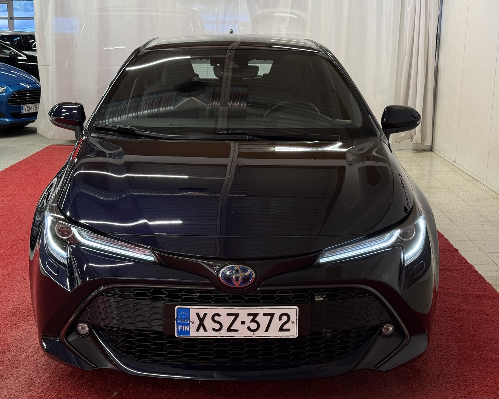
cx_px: 241
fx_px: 753
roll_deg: -0.5
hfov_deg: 36.7
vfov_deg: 29.7
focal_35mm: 51
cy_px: 203
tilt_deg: -11.8
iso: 125
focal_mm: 6.76
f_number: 1.78
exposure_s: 1/121
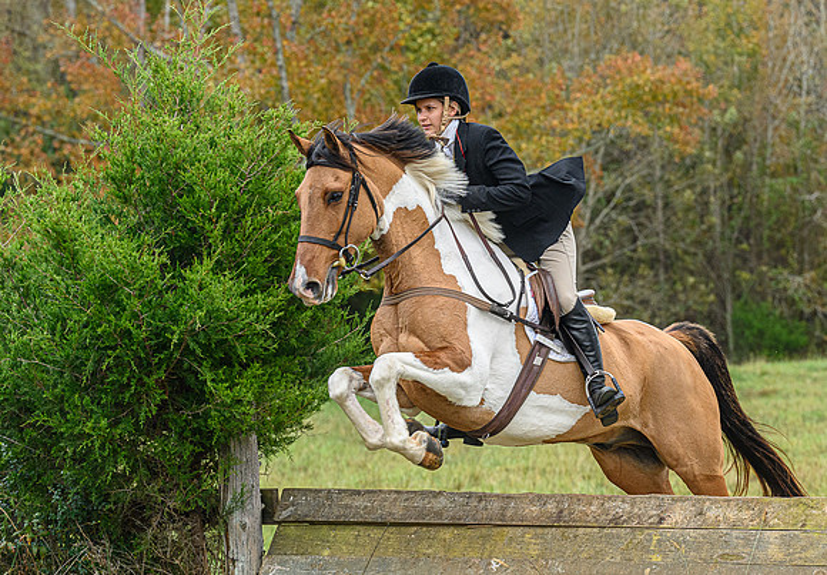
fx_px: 3248
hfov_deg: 14.5
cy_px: 273
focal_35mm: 140
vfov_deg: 10.1
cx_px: 482
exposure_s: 1/800
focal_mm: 82
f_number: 3.5
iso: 1000
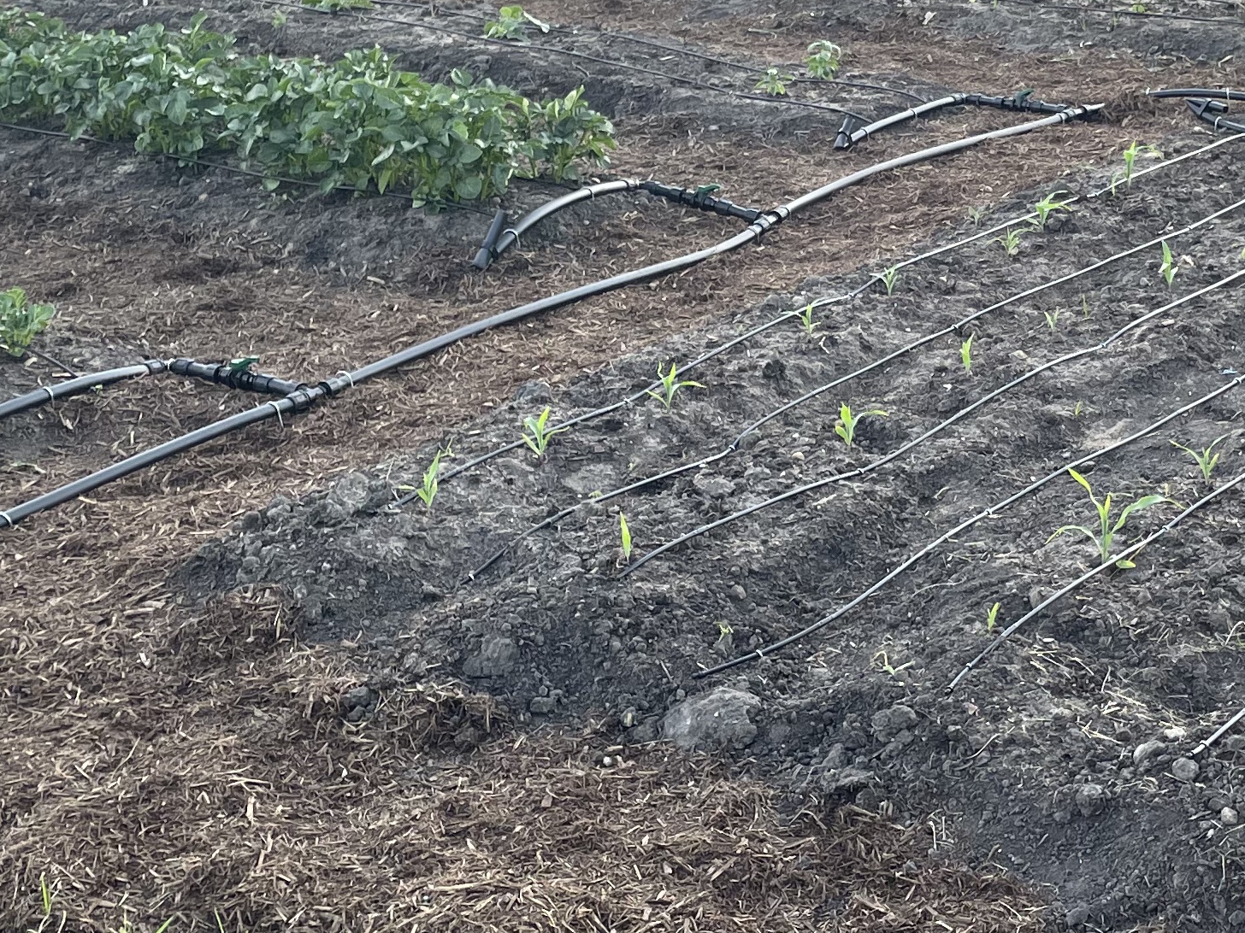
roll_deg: -0.4
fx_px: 2590
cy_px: 228
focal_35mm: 72
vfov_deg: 20.3
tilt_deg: -13.8
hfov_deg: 26.6
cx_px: 949
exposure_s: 1/278
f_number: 1.6
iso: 32
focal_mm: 4.2
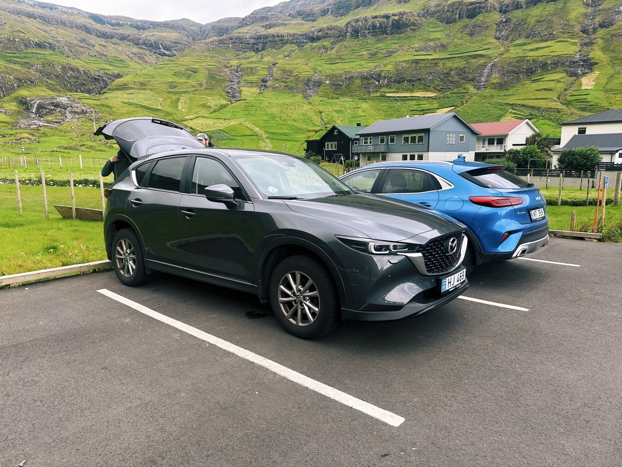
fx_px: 431
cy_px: 234
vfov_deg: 56.8
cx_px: 311
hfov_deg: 71.6
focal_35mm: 24
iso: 64
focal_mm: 6.86
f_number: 1.78
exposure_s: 1/134
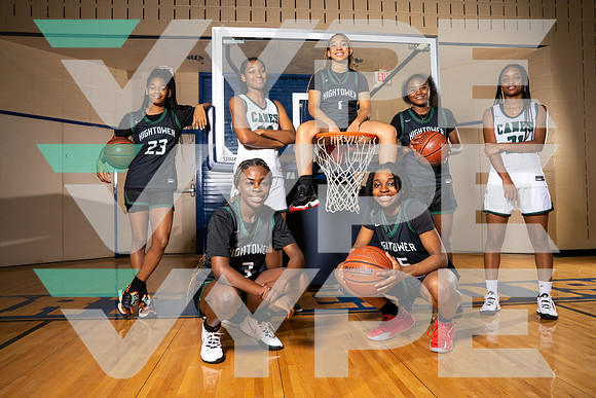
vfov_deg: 49.6
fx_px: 431
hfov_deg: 69.4
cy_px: 199
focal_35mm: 26
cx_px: 298
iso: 640
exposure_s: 1/250
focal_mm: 26
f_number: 8
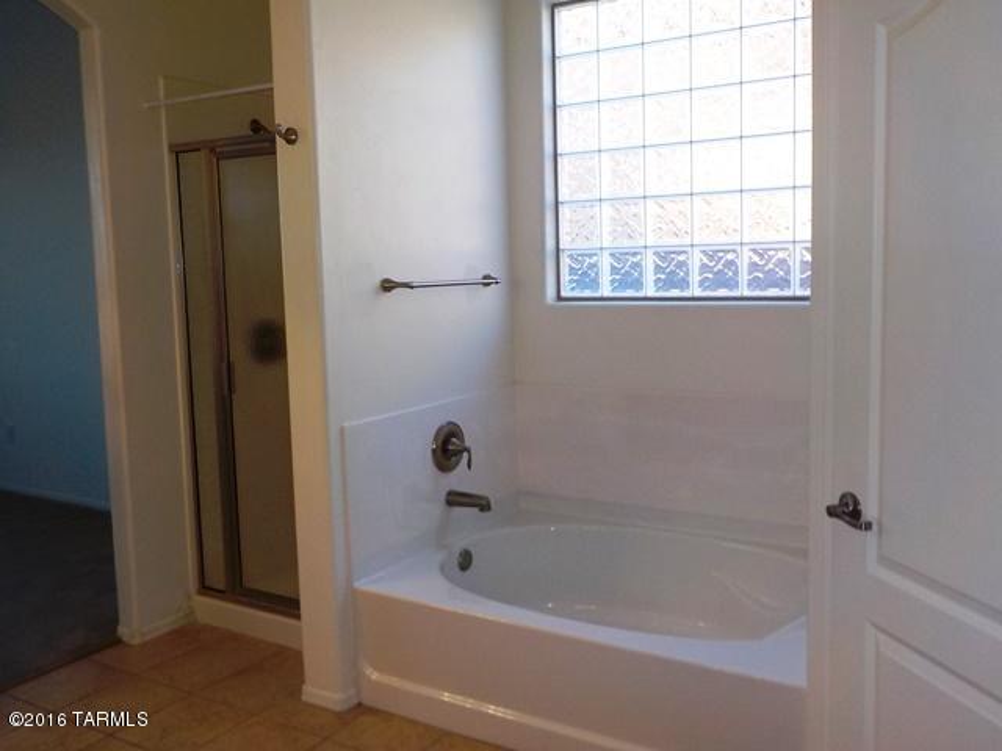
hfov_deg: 60.0
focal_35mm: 30
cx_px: 501
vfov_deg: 46.8
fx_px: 868
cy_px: 376
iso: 125
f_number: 3.3
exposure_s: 1/60
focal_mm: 4.1
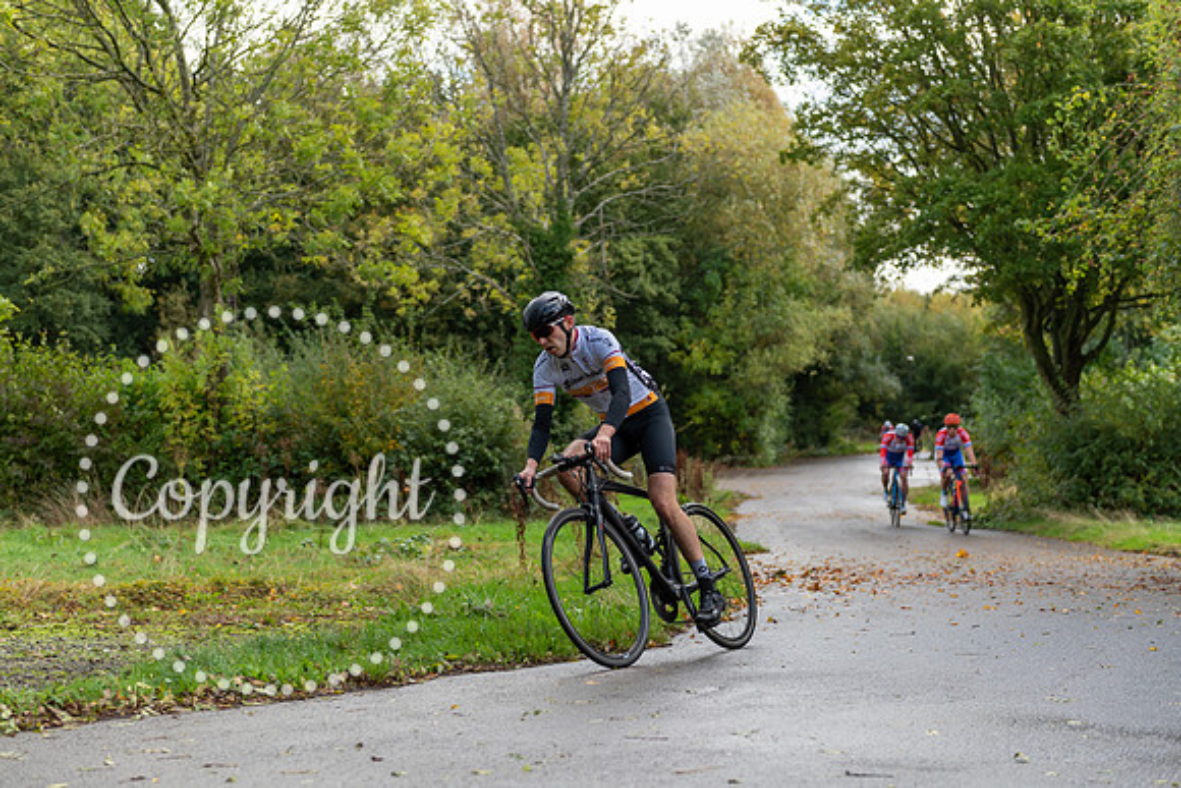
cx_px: 590
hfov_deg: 33.4
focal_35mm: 60
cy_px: 394
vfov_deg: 22.6
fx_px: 1969
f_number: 3.2
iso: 200
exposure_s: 1/500
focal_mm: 60
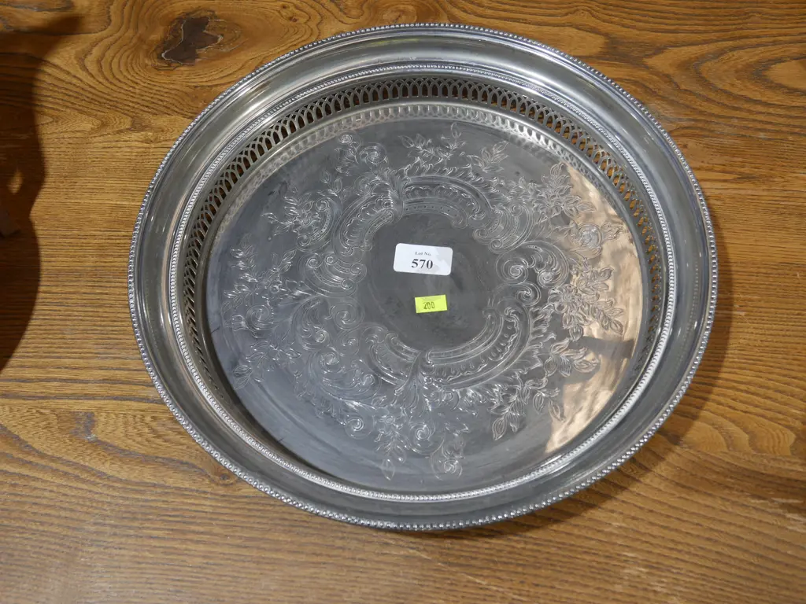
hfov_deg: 46.8
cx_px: 403
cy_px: 302
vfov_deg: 36.0
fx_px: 931
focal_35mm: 40
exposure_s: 1/60
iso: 320
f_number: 4.5
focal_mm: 20
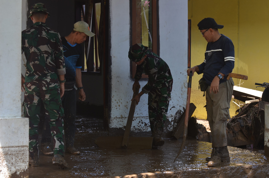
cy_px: 89
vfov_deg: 13.0
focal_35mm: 105
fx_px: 783
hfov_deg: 19.5
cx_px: 134
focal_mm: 70
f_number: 5.6
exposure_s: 1/200
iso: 200
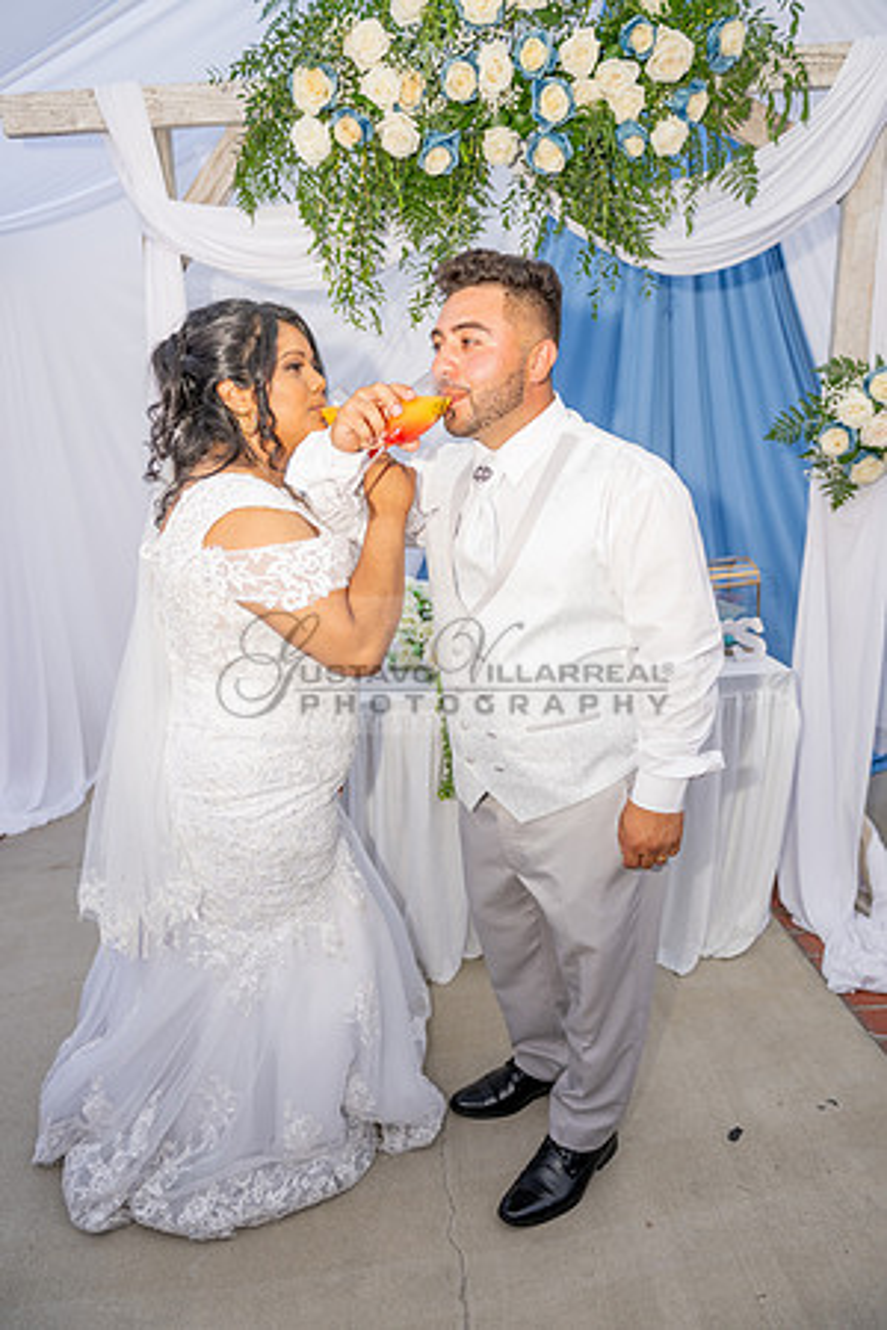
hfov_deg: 53.1
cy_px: 665
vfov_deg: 73.7
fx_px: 887
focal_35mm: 24
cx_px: 444
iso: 250
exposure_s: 1/100
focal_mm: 24
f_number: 3.2
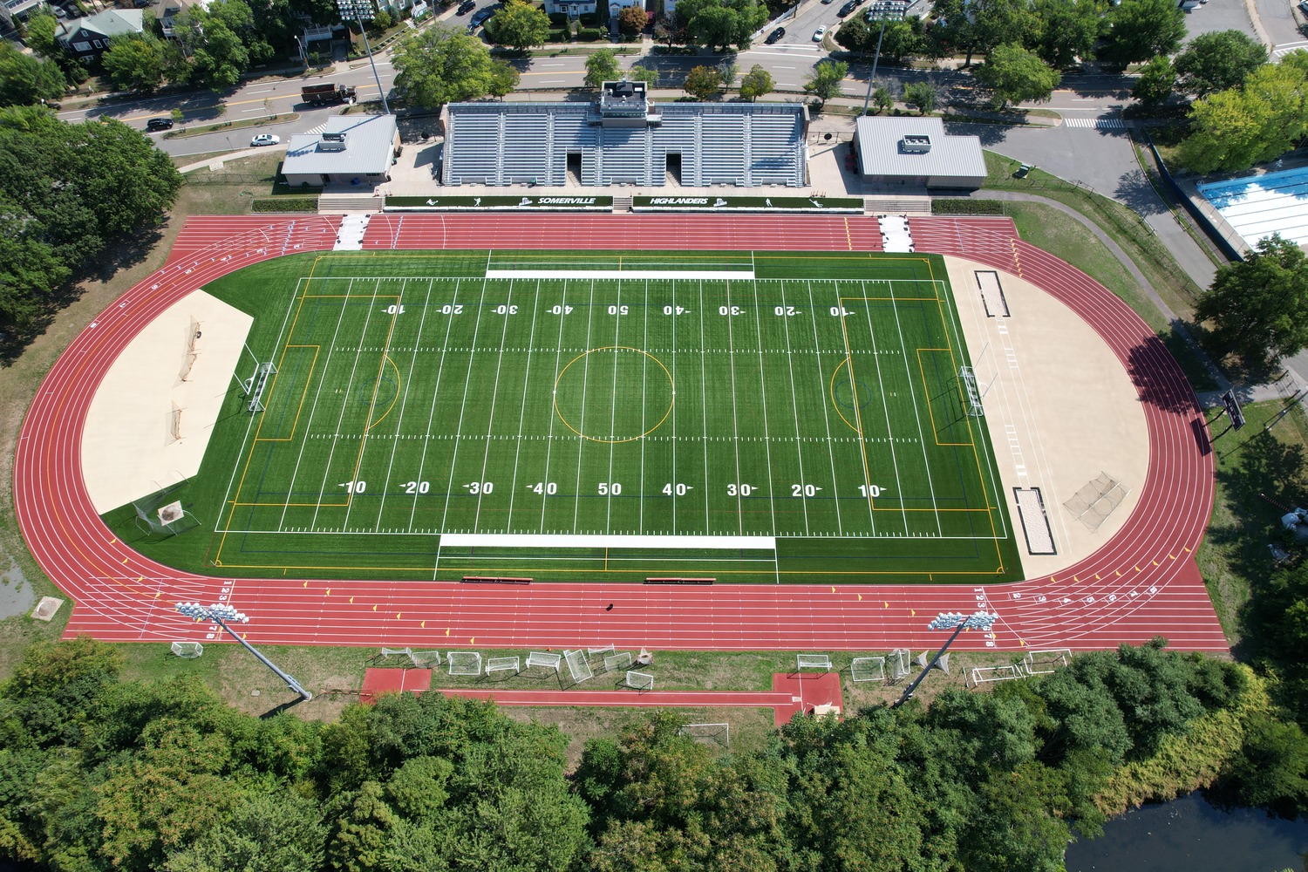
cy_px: 436
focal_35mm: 22
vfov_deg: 57.2
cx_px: 654
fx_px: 799
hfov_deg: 78.6
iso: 100
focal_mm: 8.38
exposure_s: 1/1250
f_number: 2.8
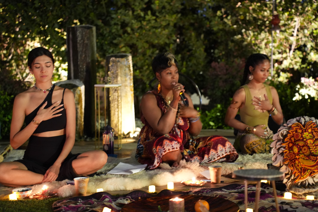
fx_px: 662
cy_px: 106
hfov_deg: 27.0
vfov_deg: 18.2
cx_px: 159
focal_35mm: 75
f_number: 2.8
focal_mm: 75
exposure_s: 1/13
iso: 6400
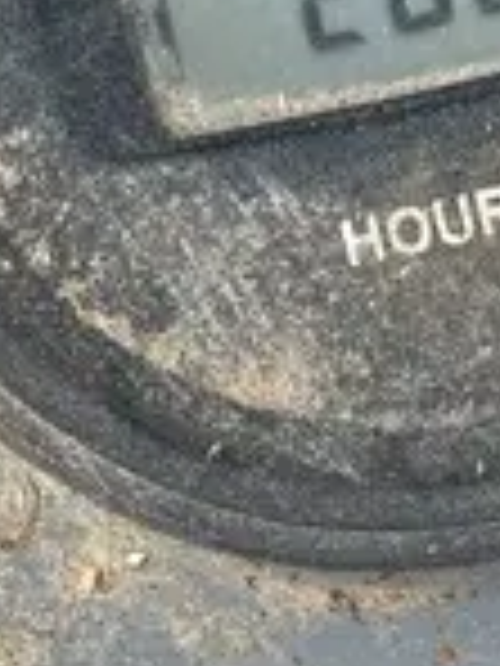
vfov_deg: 15.3
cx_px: 234
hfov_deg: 11.5
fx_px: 2484
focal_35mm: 129
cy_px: 380
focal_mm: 4.2
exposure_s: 1/1473
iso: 50
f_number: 1.6
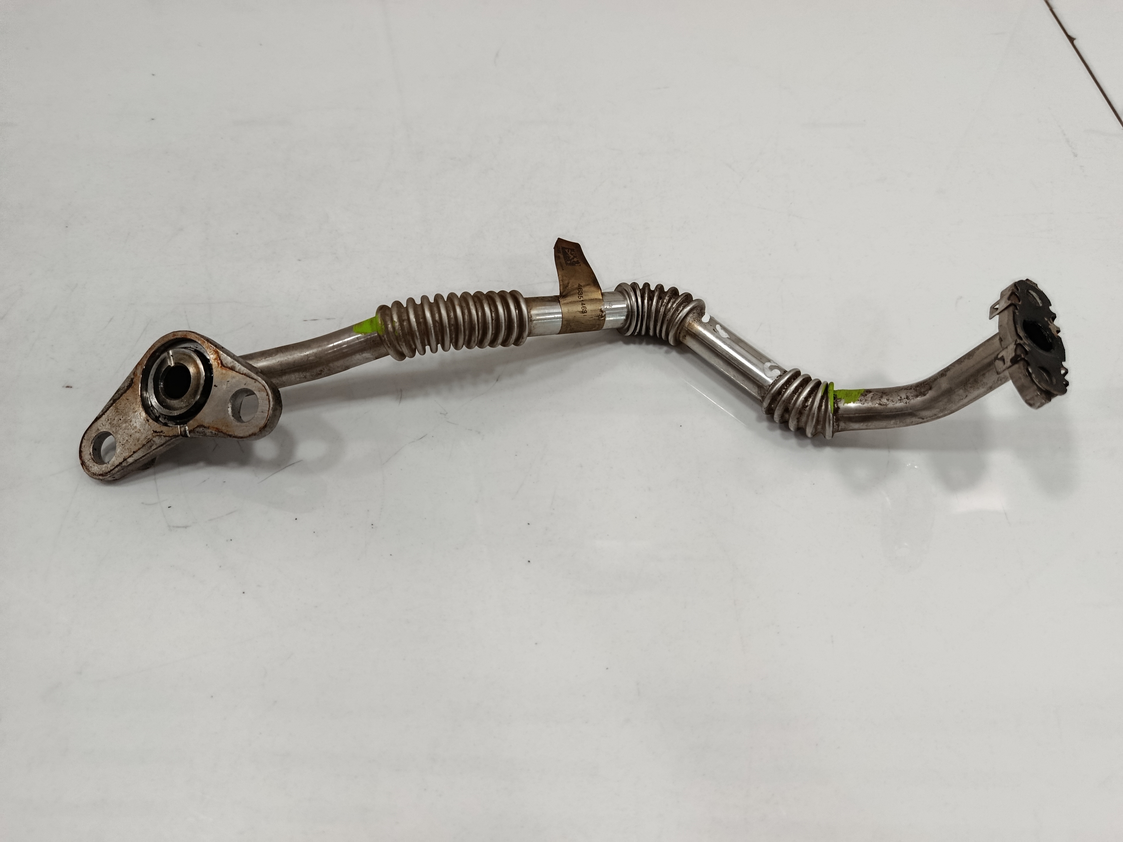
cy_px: 421
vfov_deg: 56.8
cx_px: 562
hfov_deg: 71.6
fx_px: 779
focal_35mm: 24
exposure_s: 1/100
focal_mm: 5.24
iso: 695
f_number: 1.7
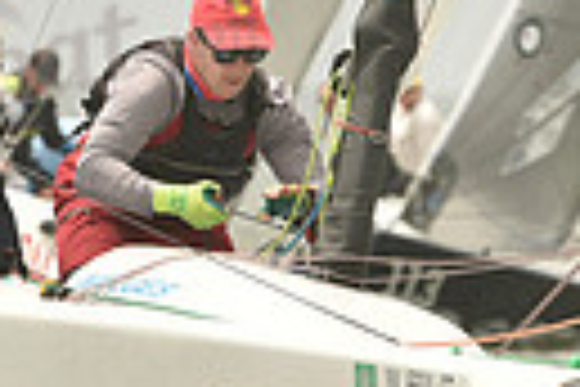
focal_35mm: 1398
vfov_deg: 1.0
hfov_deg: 1.5
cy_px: 263
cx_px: 495
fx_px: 22522
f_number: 10
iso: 400
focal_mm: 310
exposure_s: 1/1000
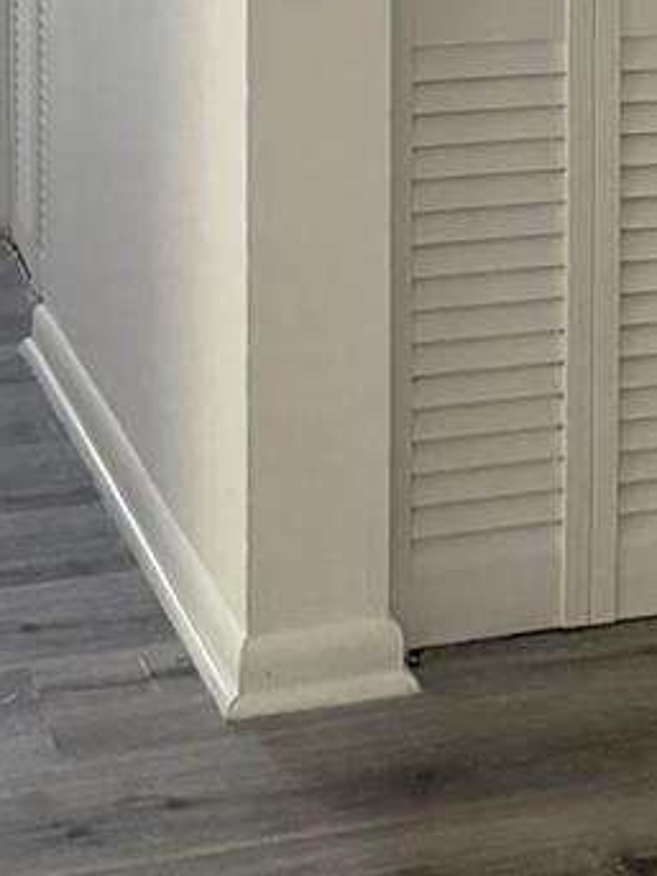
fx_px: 2127
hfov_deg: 17.5
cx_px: 245
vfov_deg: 20.6
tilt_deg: -2.4
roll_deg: -0.6
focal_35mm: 84
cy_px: -350
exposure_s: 1/60
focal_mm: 6.76
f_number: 1.78
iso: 800
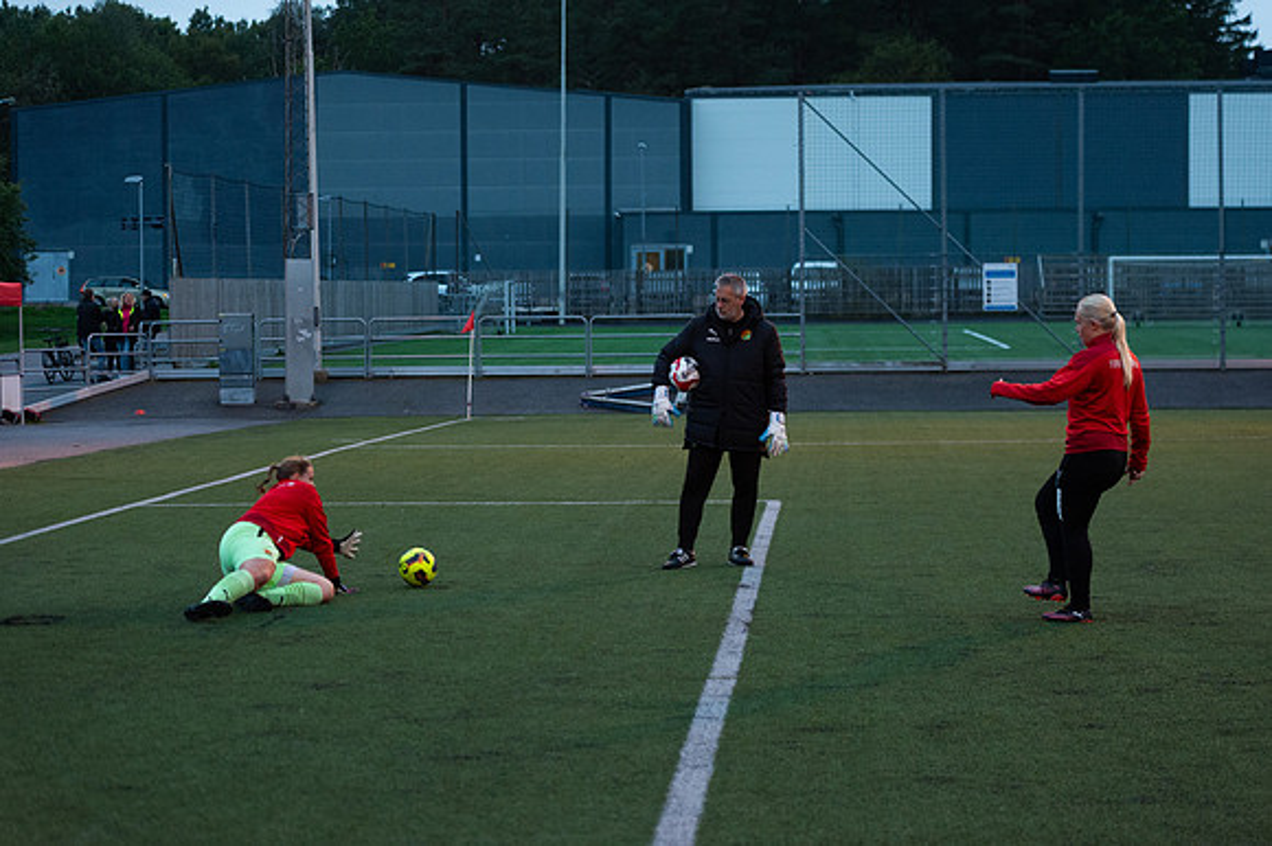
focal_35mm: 84
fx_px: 2982
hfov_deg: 24.1
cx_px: 636
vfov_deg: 16.2
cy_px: 423
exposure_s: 1/640
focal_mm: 82
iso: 2800
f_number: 3.2
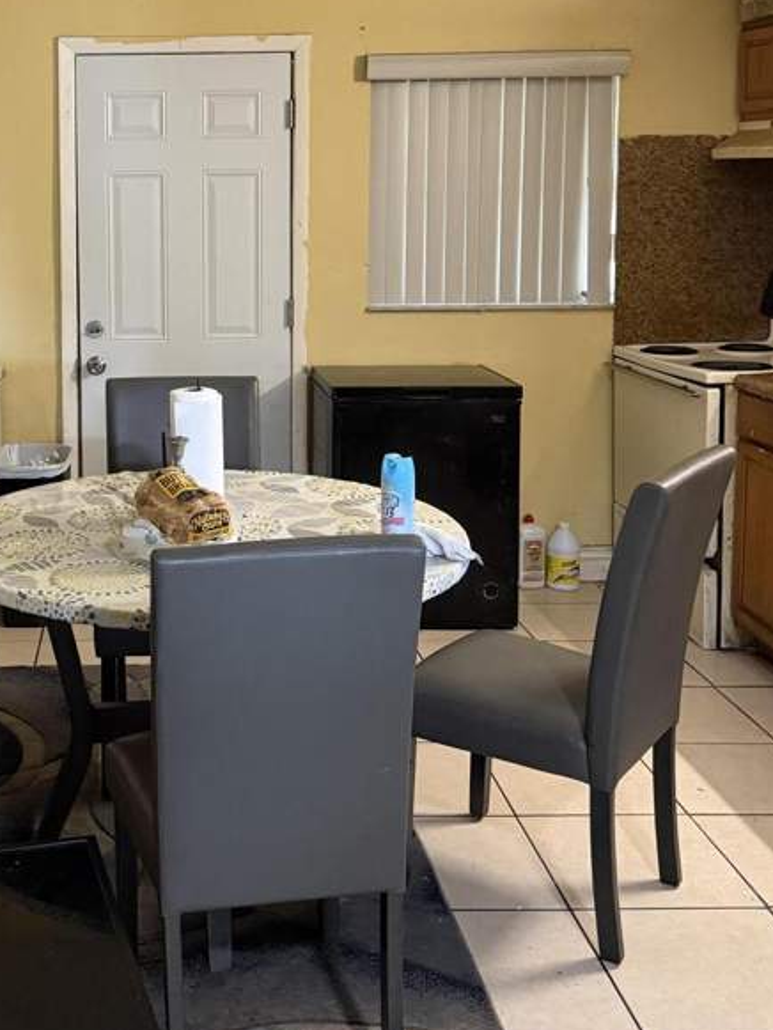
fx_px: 1310
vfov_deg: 42.0
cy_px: 300
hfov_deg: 31.8
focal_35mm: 44
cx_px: 129
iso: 800
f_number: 1.78
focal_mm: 6.76
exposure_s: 1/60
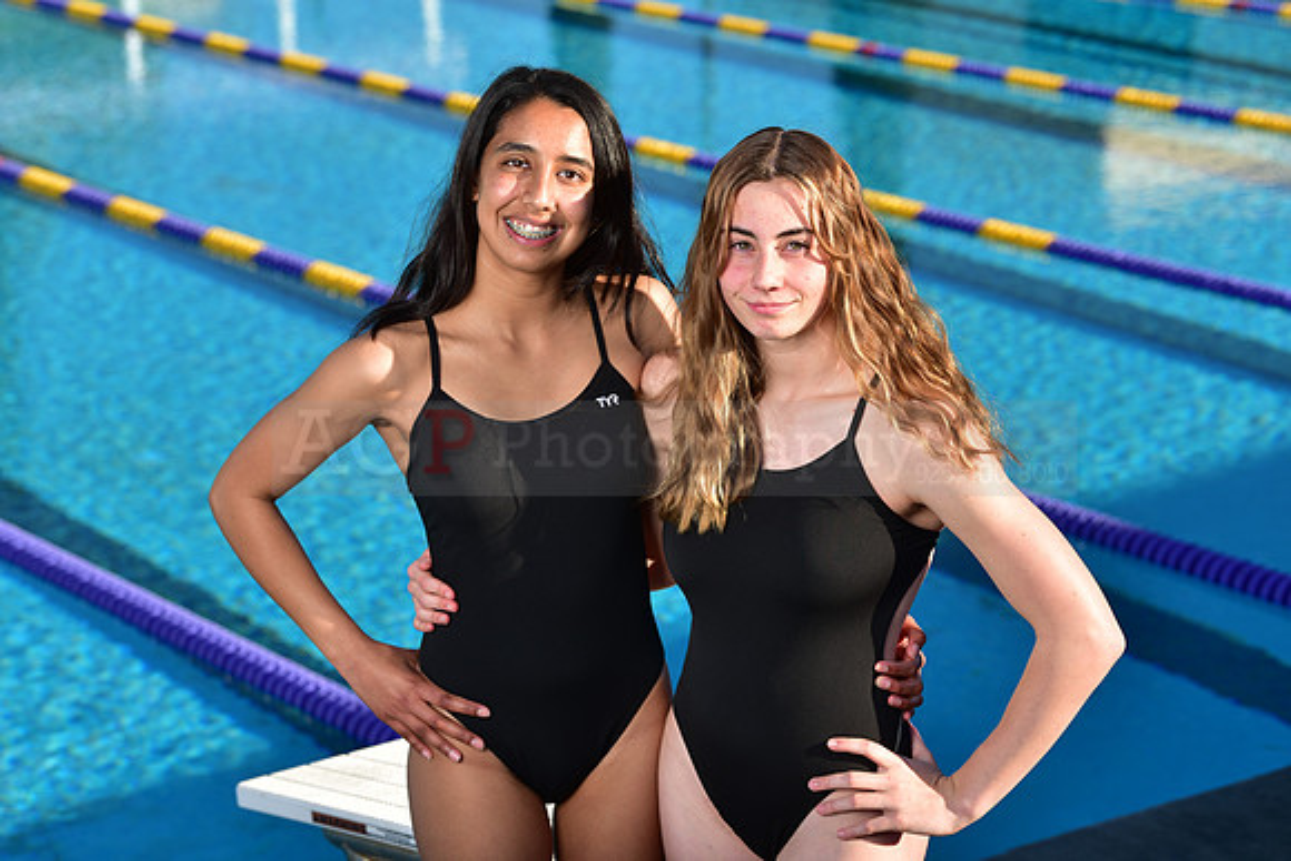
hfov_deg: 20.8
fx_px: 3515
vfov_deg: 14.0
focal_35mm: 98
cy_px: 430
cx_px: 646
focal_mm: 98
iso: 64
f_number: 5.6
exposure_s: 1/250
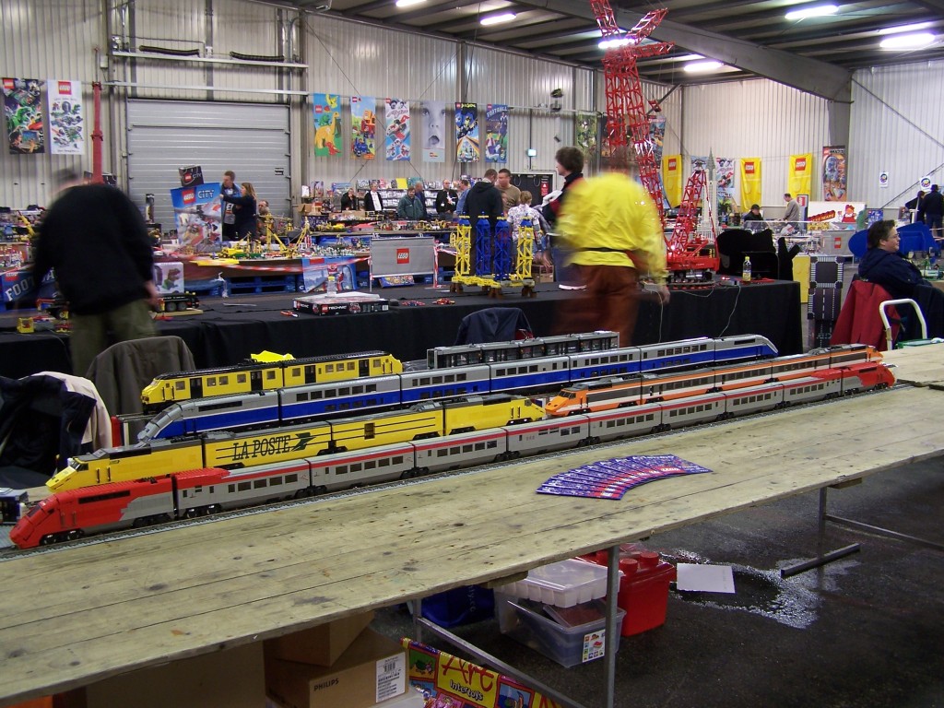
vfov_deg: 37.7
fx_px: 1036
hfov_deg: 49.0
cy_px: 354
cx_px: 472
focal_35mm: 38
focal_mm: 6.3
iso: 80
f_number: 2.8
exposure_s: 1/2
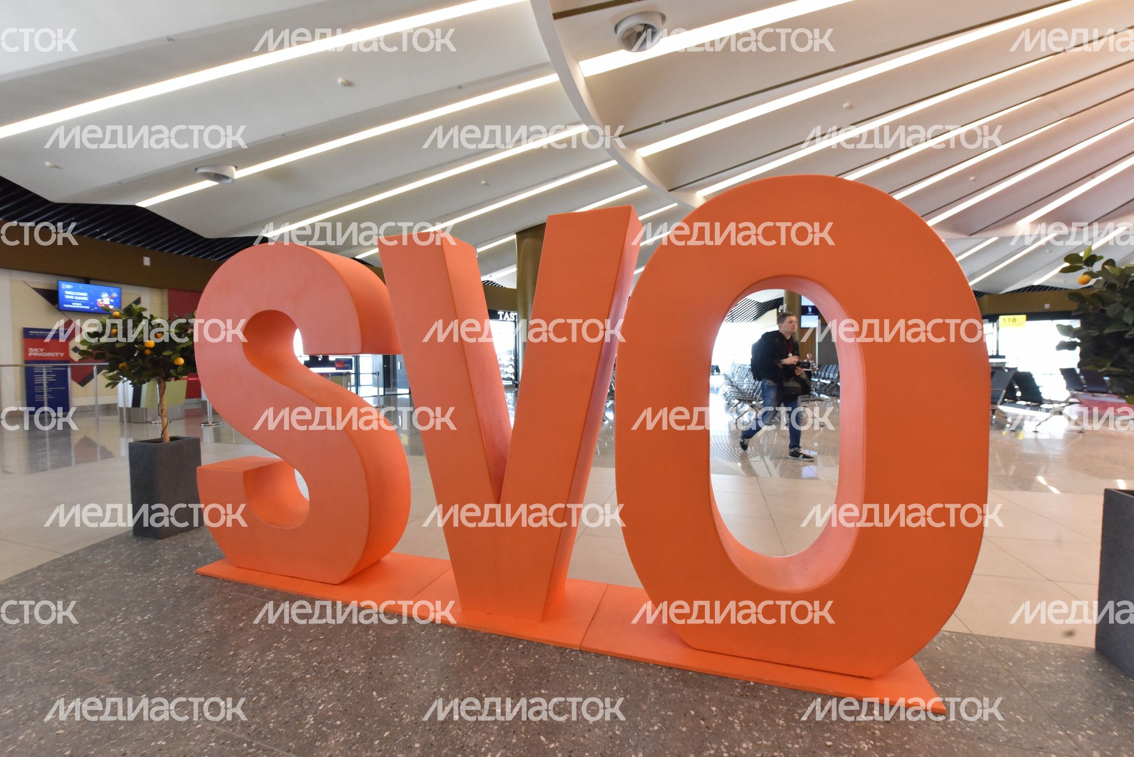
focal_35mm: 14
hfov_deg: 104.2
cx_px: 567
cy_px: 378
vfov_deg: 81.2
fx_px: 441
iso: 4000
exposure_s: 1/125
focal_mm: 14
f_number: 9
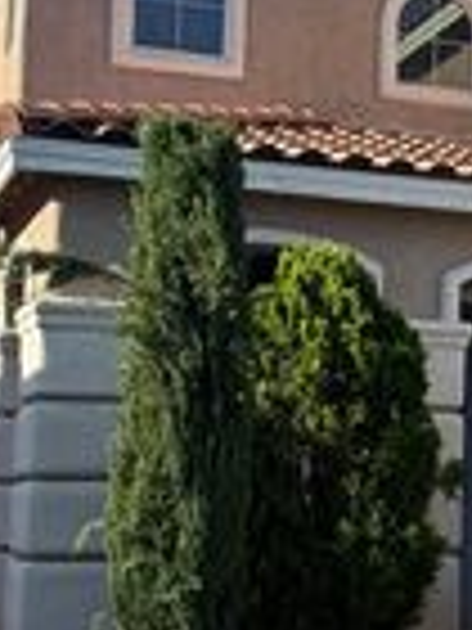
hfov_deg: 16.3
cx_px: 593
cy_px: 259
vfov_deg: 22.7
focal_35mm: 86
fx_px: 1564
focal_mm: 6.76
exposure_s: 1/2710
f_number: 1.78
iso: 80
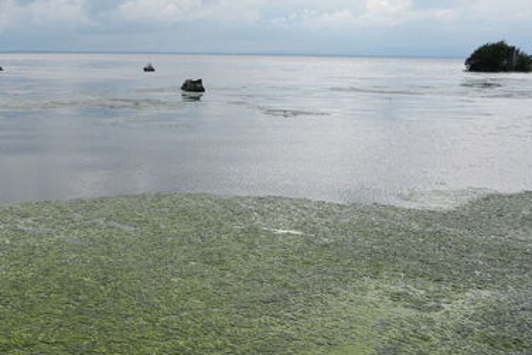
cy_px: 316
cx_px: 23
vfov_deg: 36.6
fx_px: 503
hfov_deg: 48.0
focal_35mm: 34
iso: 640
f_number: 5
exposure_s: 1/2000
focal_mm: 16
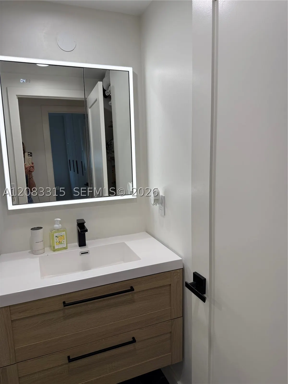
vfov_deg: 71.6
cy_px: 192
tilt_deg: -8.5
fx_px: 266
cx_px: 144
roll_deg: +1.4
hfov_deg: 56.8
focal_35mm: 24
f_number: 1.78
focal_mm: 6.76
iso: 100
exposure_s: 1/256
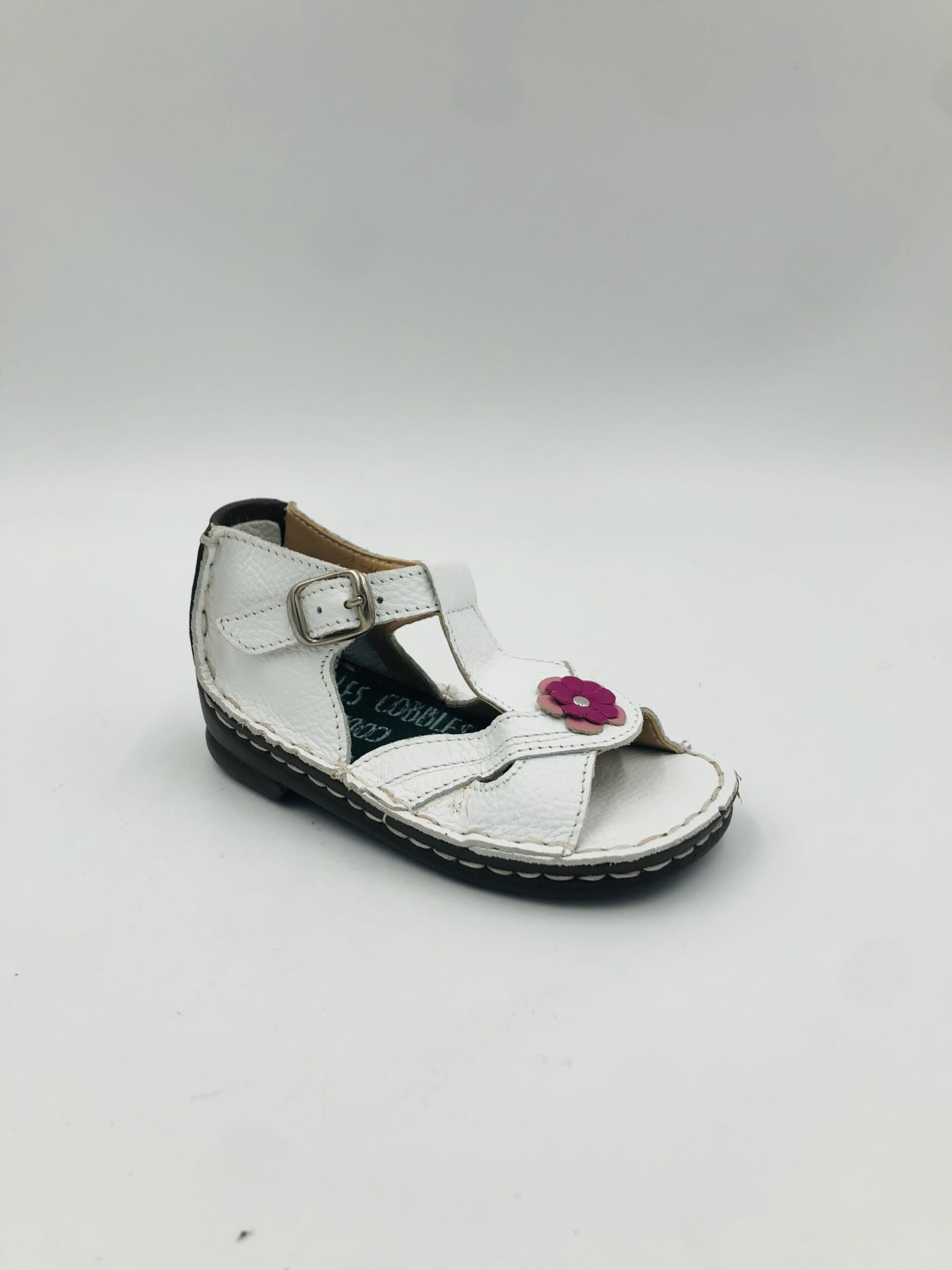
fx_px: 1027
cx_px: 476
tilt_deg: -21.3
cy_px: 635
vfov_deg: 63.4
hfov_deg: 49.7
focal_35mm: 28
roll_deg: -1.6
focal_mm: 4
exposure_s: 1/510
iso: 20
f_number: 1.8
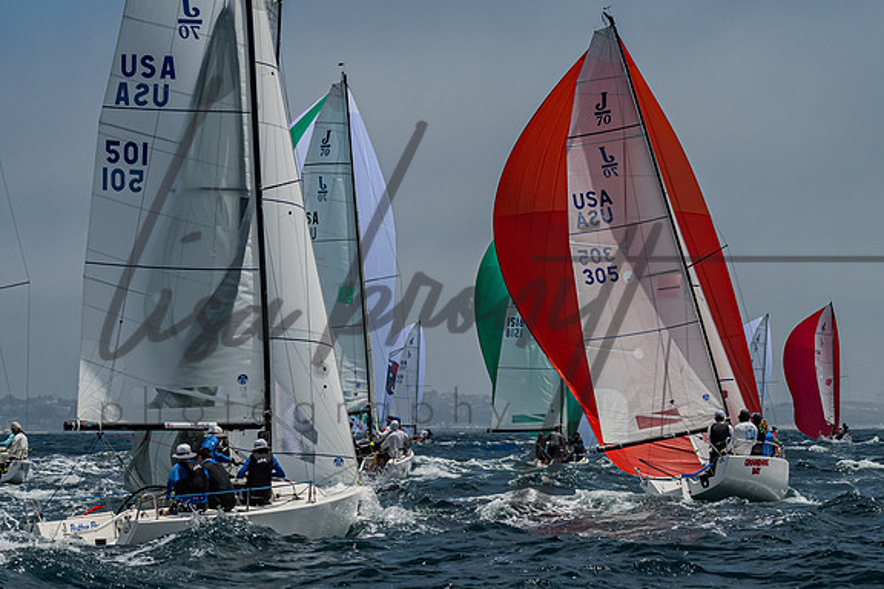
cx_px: 415
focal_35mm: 180
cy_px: 334
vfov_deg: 7.6
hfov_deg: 11.4
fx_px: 4420
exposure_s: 1/4000
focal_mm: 95
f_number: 6.3
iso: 400
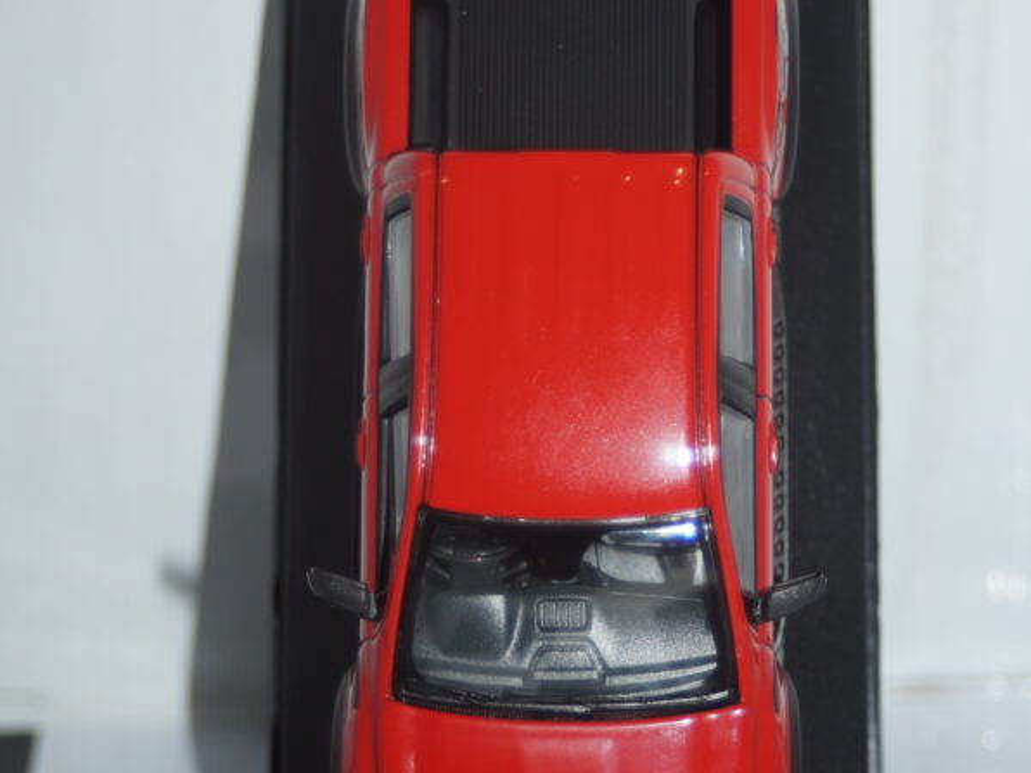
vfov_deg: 12.4
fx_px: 3566
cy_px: 278
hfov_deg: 16.5
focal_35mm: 120
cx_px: 517
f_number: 5
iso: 160
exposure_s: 1/80
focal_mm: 55
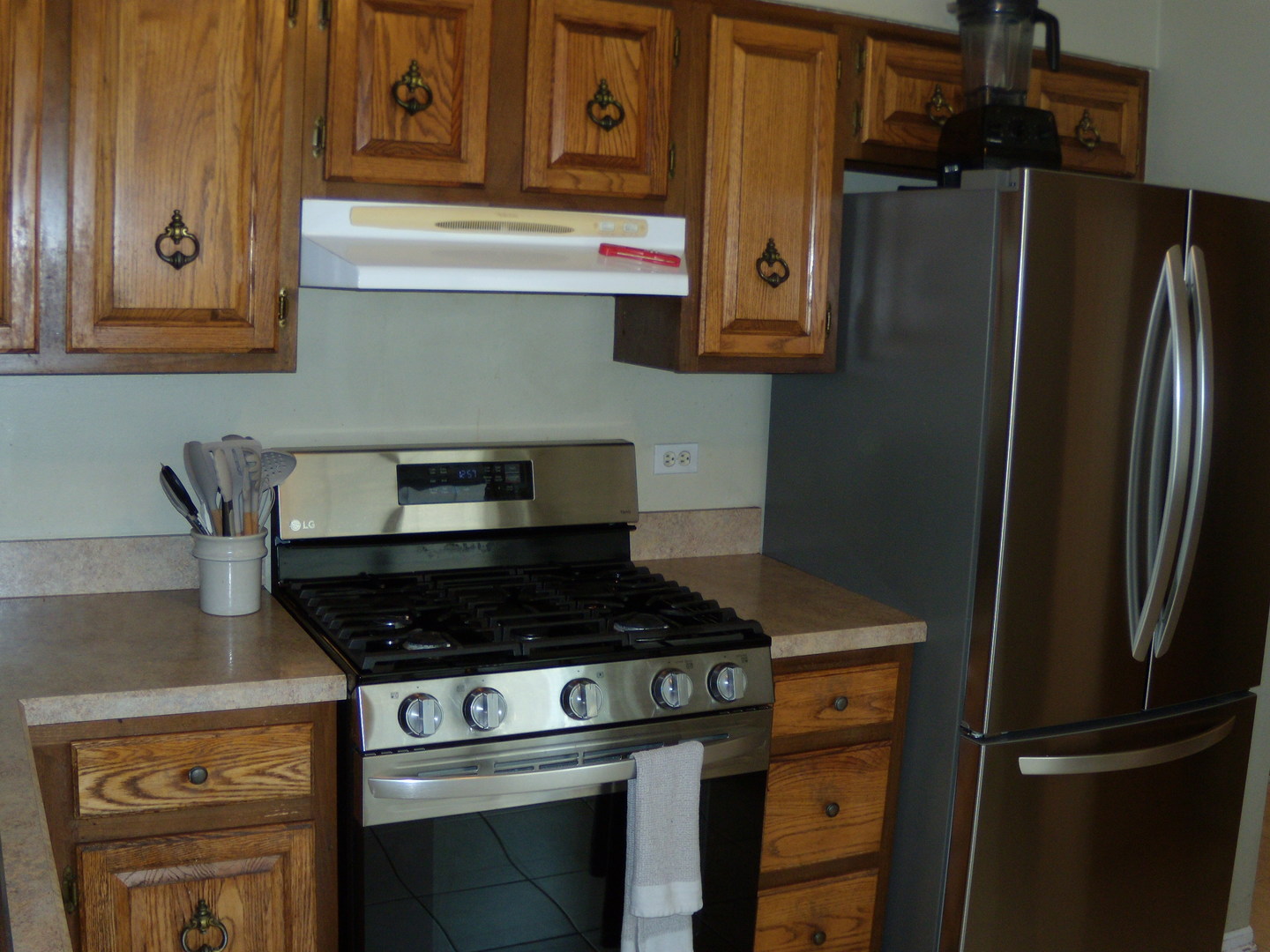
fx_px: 1321
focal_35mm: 36
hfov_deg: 51.4
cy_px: 476
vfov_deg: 39.7
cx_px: 635
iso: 125
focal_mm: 6.4
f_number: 3.6
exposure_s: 1/30
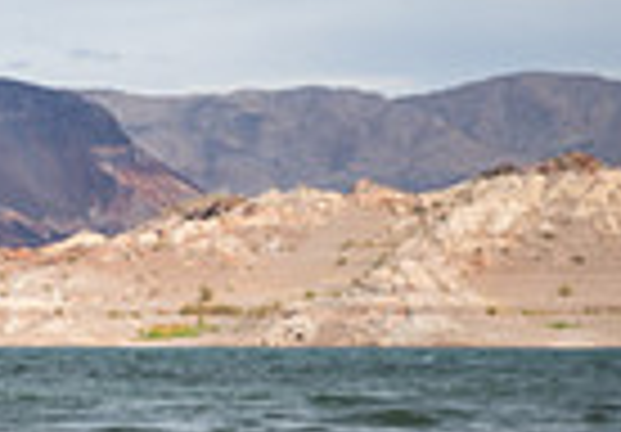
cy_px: 471
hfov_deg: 11.4
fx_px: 2885
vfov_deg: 8.5
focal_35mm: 165
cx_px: -519
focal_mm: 34
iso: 64
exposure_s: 1/200
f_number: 6.3
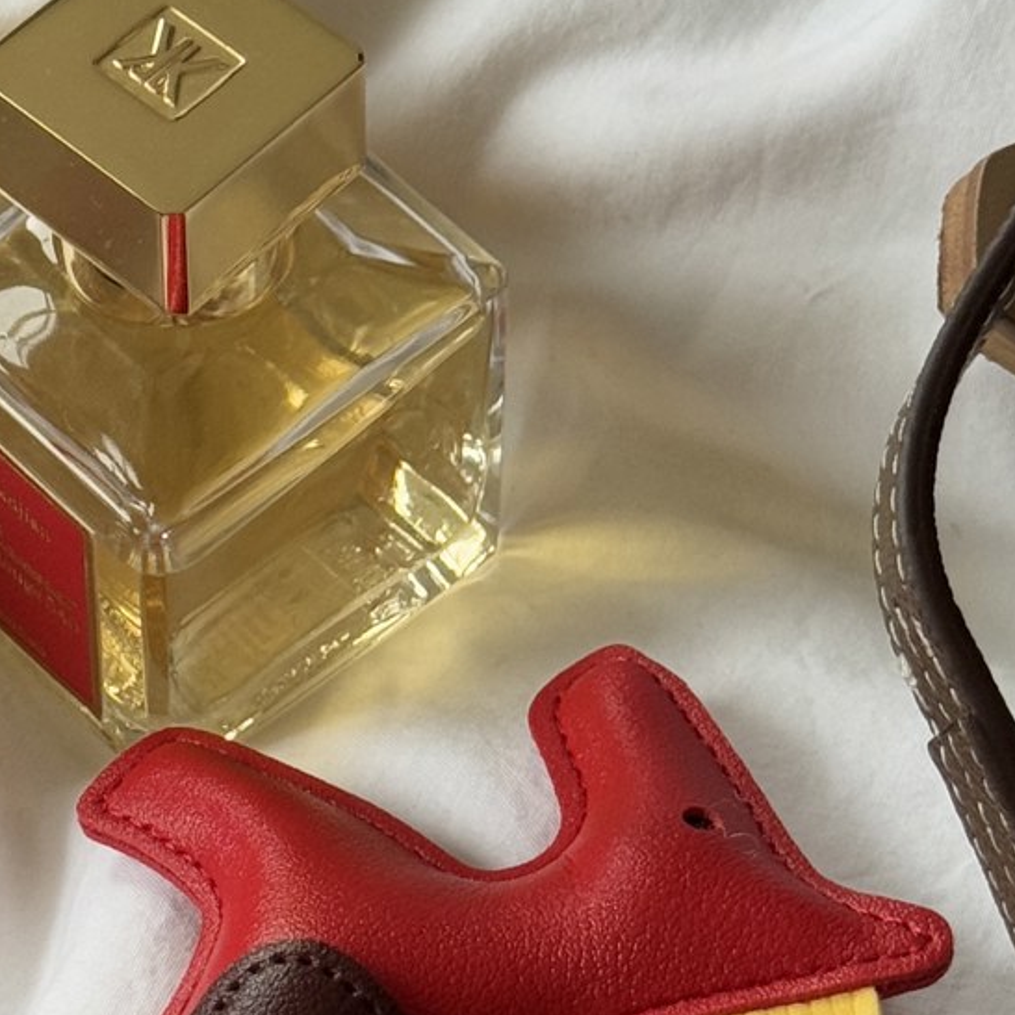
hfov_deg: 11.2
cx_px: 186
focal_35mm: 155
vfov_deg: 11.3
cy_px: 614
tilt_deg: -64.8
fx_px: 5142
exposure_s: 1/82
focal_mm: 6.76
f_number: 1.78
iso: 100
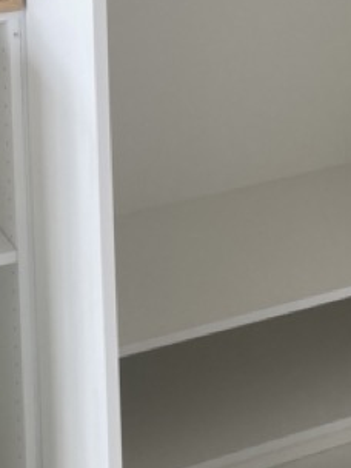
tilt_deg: -3.5
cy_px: -292
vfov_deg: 15.1
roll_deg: +2.0
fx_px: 1595
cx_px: 419
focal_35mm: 118
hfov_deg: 12.3
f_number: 1.8
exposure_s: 1/100
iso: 25
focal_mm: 3.99
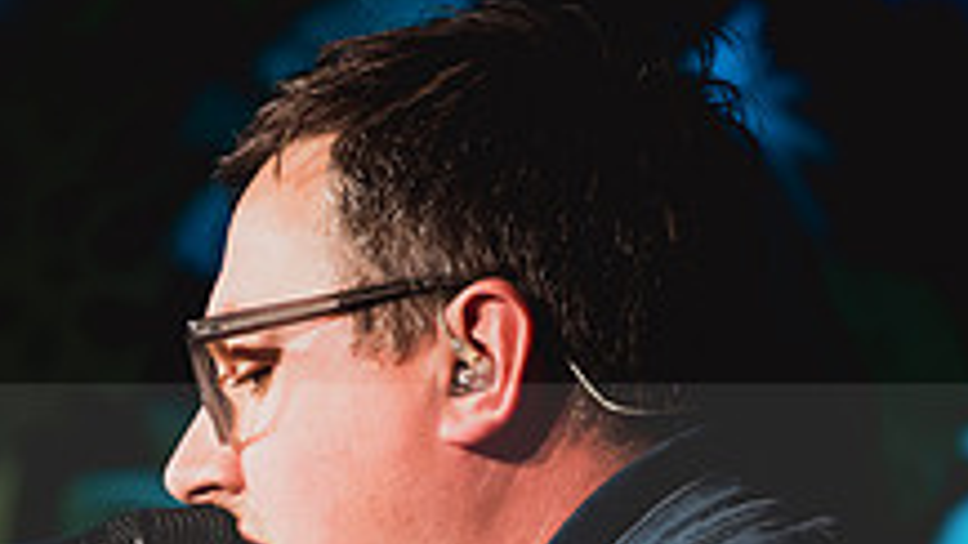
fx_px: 18068
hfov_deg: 3.1
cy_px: 819
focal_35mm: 704
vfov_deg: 1.7
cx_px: -271
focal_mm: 241
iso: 4000
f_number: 5.6
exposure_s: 1/125
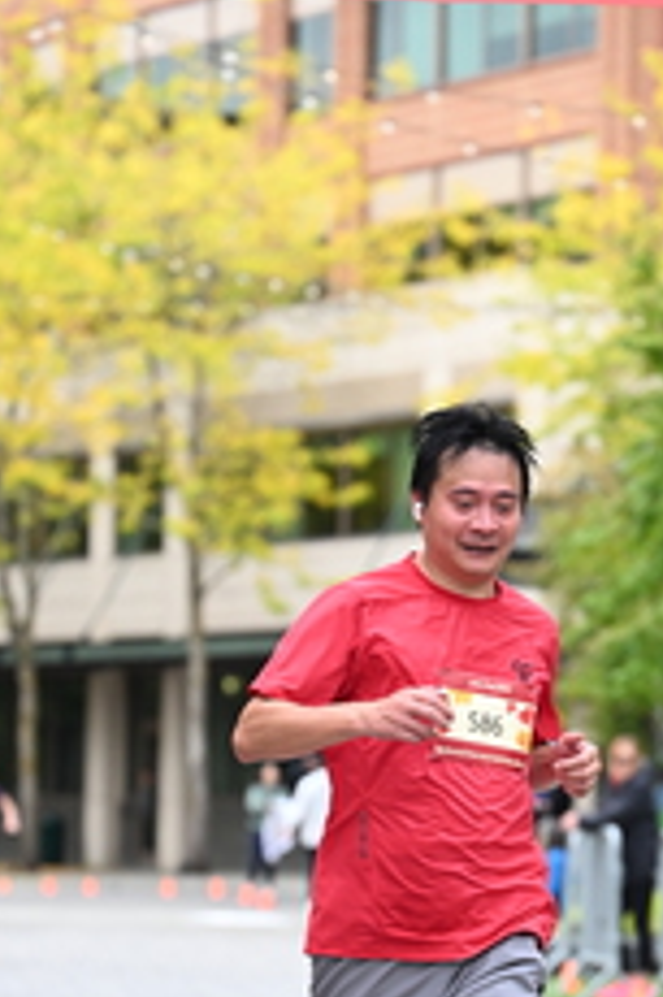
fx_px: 5561
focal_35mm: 201
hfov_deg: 6.8
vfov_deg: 10.2
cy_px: 741
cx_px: 488
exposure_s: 1/2000
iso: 640
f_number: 2.8
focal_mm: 84
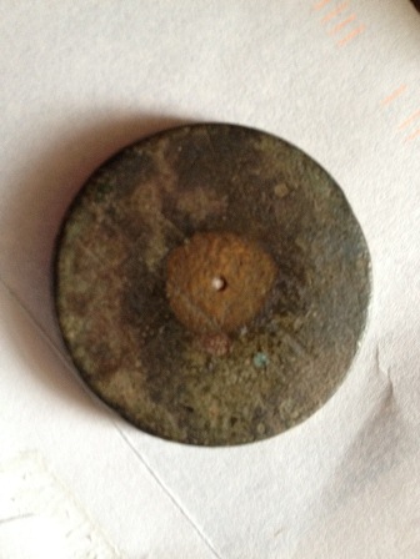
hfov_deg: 40.7
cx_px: 210
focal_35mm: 35
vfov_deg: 52.6
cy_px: 280
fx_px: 566
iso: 250
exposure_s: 1/20
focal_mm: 4.28
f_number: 2.4
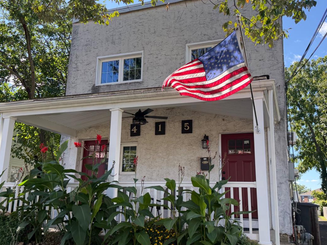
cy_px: 130
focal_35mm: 33
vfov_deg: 42.9
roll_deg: -0.3
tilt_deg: +12.2
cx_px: 176
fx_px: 312
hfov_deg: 55.3
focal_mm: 6.76
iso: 100
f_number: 1.78
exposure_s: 1/1770
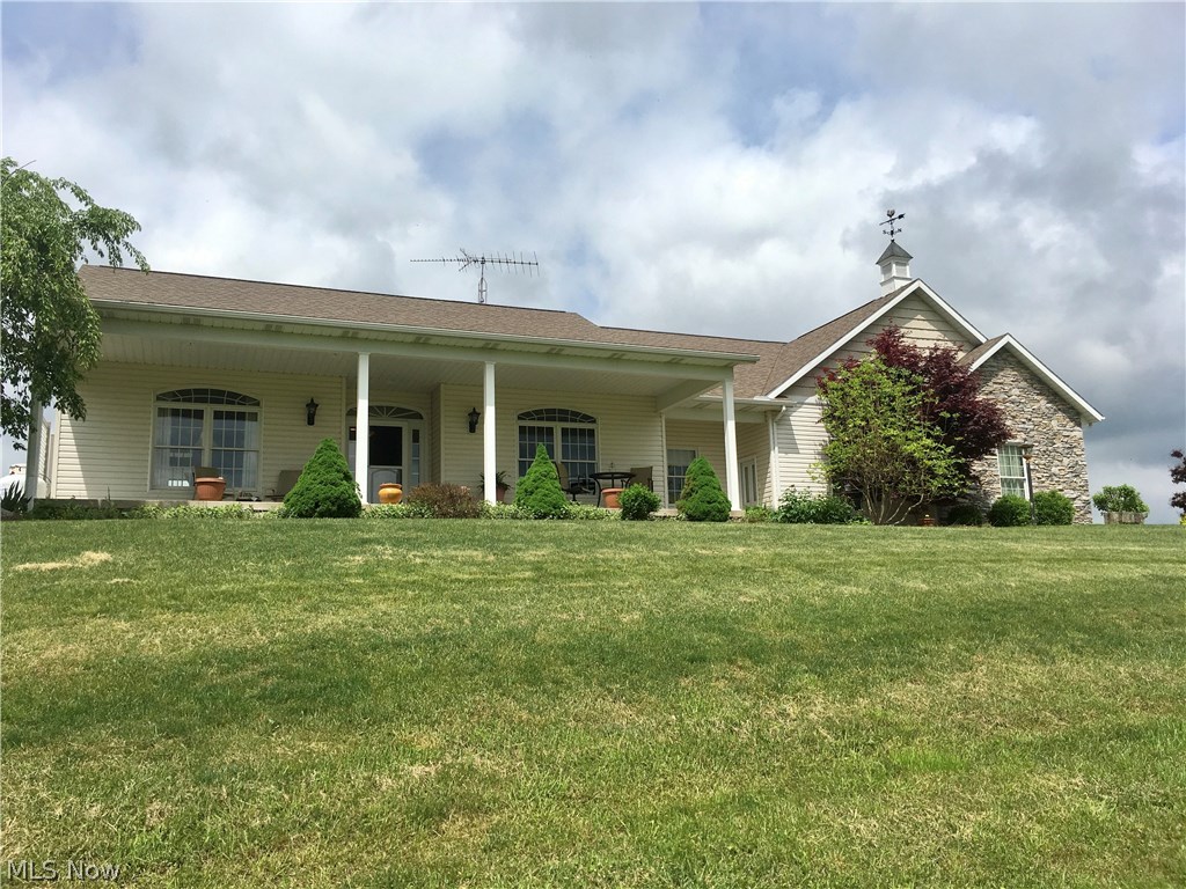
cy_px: 444
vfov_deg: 48.2
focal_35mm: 29
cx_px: 593
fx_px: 994
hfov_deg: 61.7
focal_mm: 4.15
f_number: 2.2
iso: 25
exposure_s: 1/2481
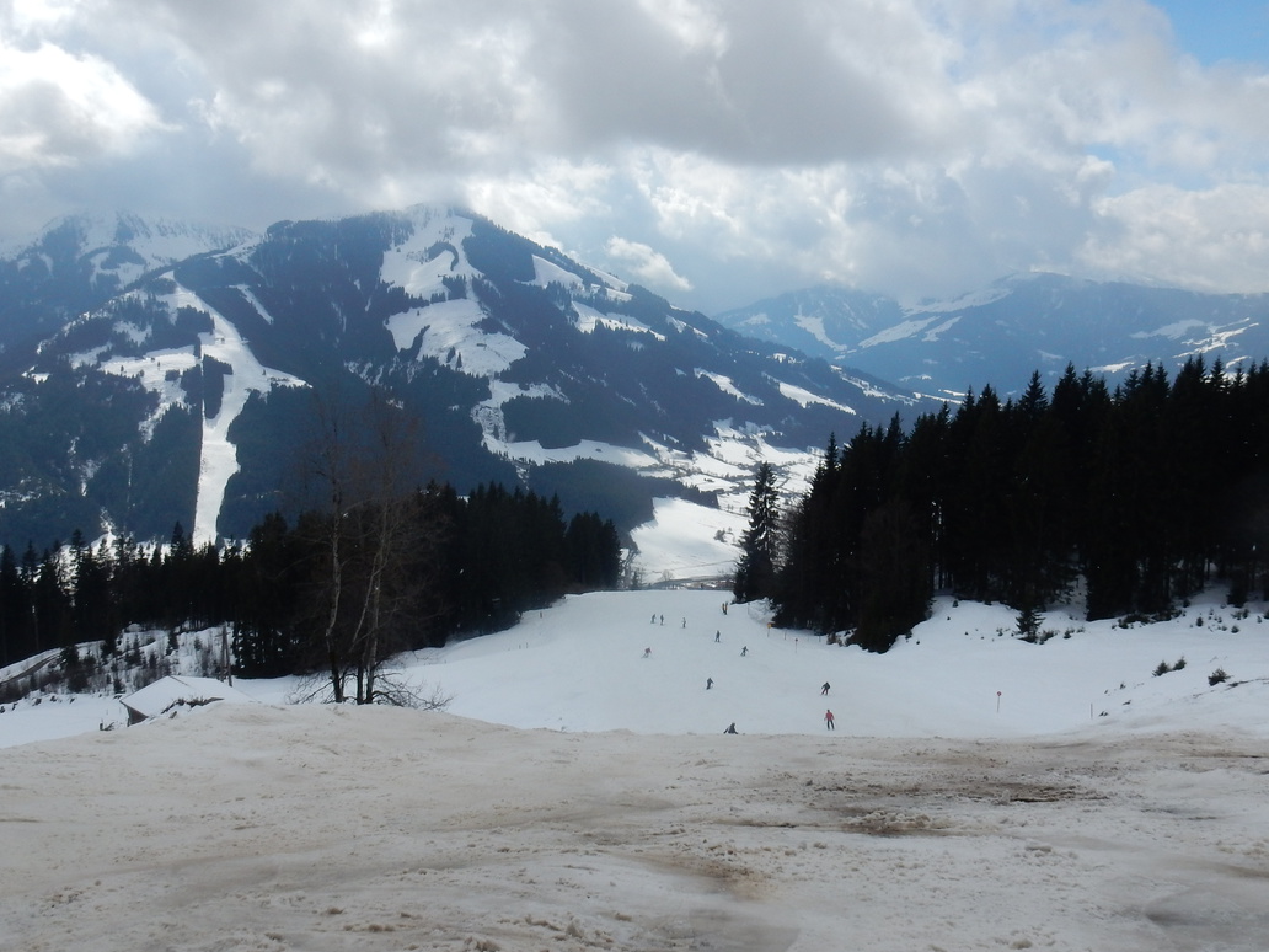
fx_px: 1136
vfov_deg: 45.4
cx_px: 600
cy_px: 482
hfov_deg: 58.3
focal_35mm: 31
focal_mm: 4.5
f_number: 4.5
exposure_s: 1/2000
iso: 125
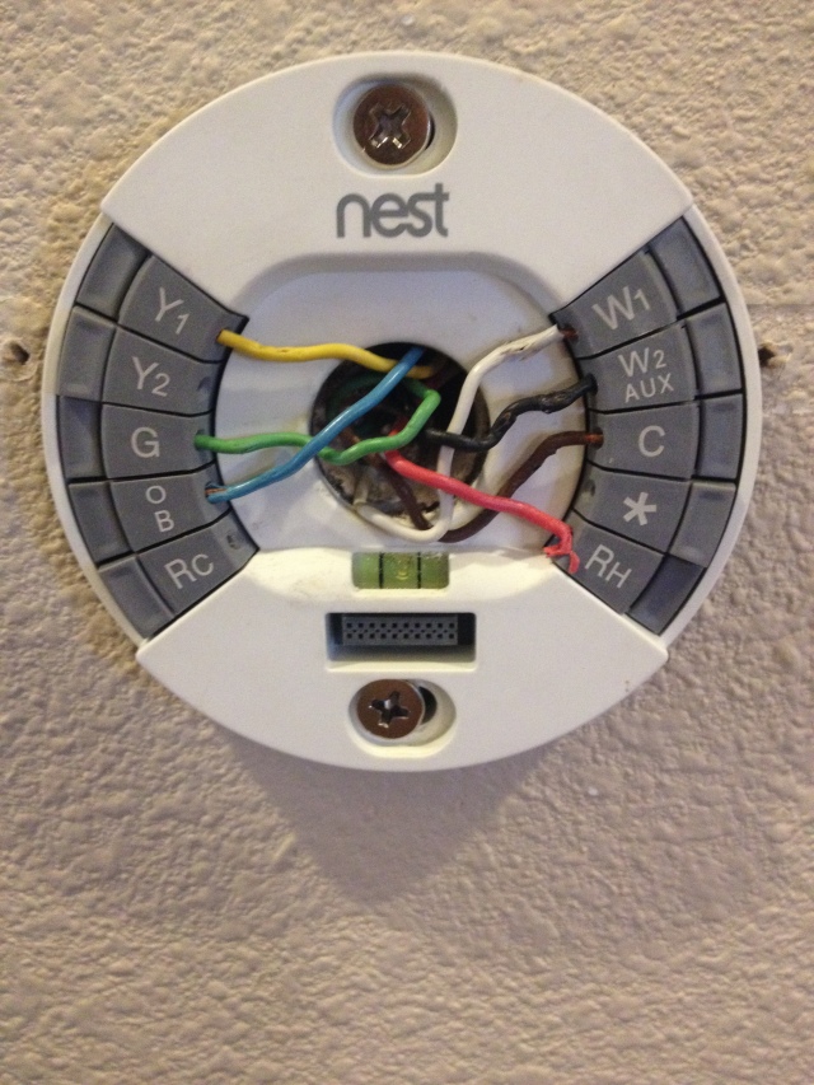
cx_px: 407
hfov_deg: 40.7
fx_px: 1097
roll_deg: +0.7
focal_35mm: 35
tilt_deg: -13.8
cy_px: 542
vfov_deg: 52.6
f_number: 2.4
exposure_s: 1/20
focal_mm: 4.28
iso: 320
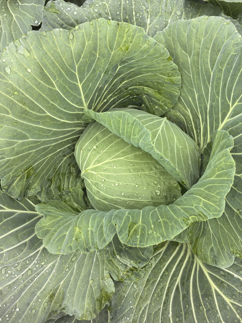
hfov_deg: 51.3
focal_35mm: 27
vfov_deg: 65.3
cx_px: 121
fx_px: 252
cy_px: 162
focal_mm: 5.75
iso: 50
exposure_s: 1/379
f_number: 2
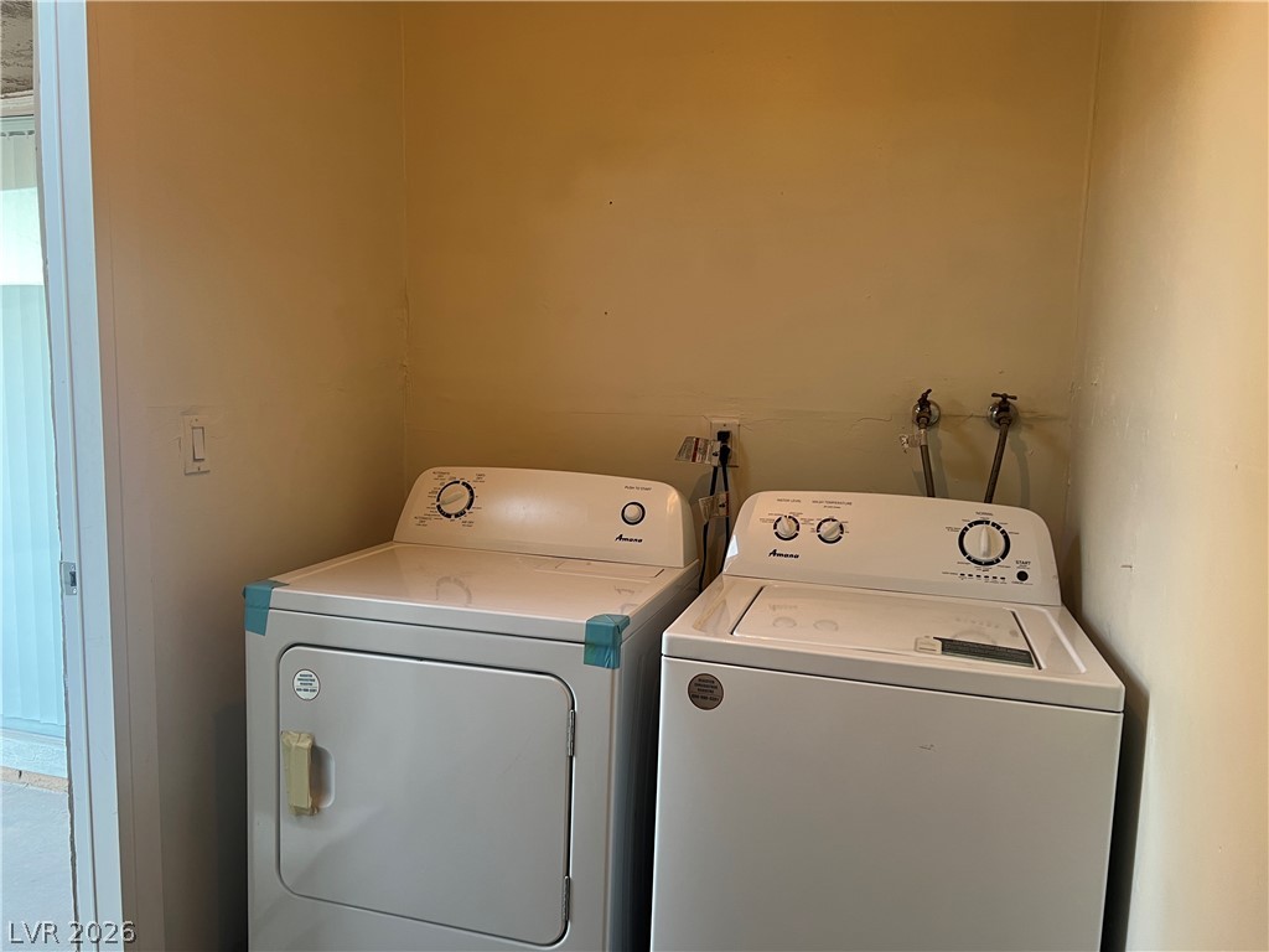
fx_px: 953
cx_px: 634
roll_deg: -2.6
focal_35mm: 26
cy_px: 476
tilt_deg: -7.7
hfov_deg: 67.3
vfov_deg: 53.1
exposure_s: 1/60
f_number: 1.5
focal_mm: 5.7
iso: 80
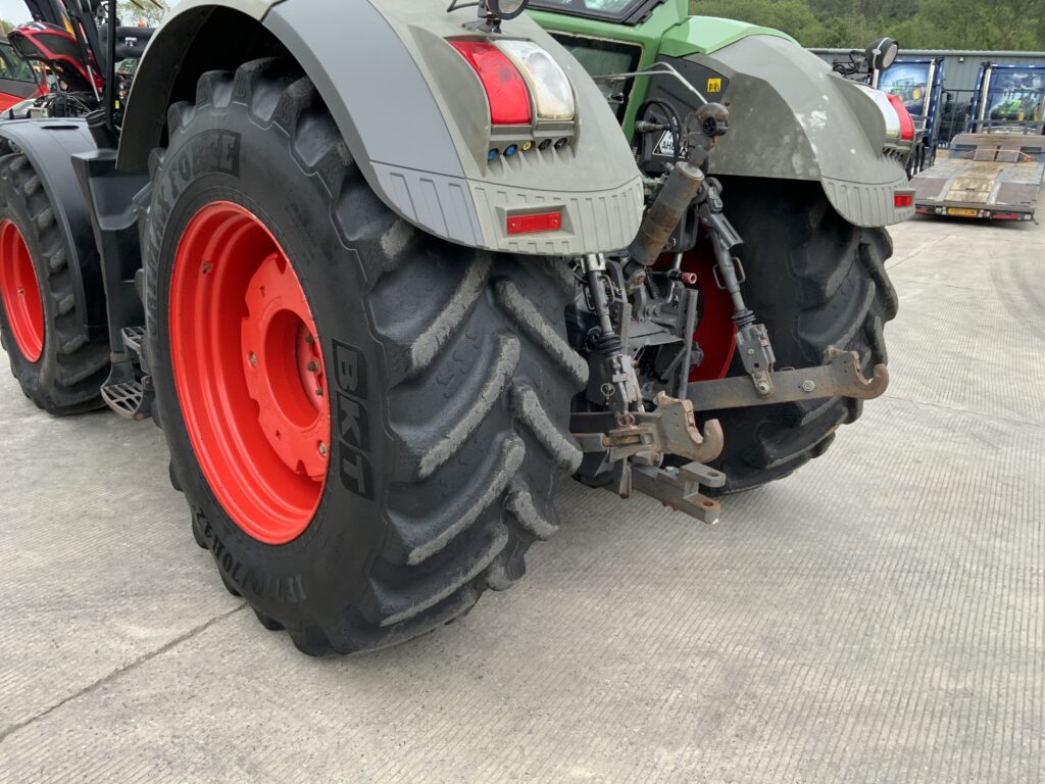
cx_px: 522
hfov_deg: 61.7
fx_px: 875
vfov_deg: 48.2
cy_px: 392
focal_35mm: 29
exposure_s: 1/122
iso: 40
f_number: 1.8
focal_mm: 3
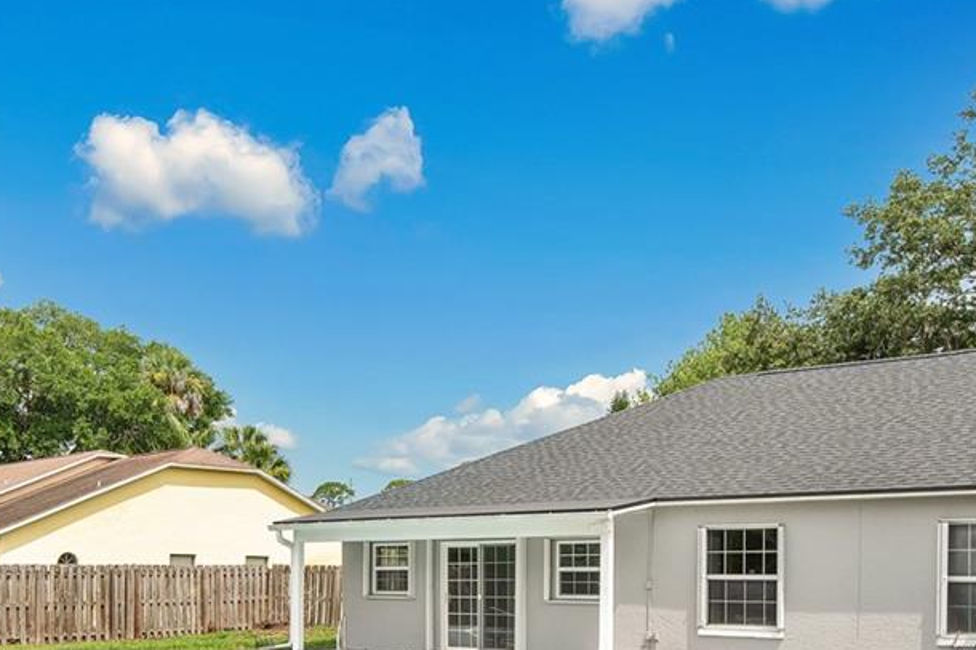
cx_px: 339
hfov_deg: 45.8
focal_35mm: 42
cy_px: 586
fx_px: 1138
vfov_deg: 30.4
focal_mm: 16
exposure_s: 1/160
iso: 100
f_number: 10
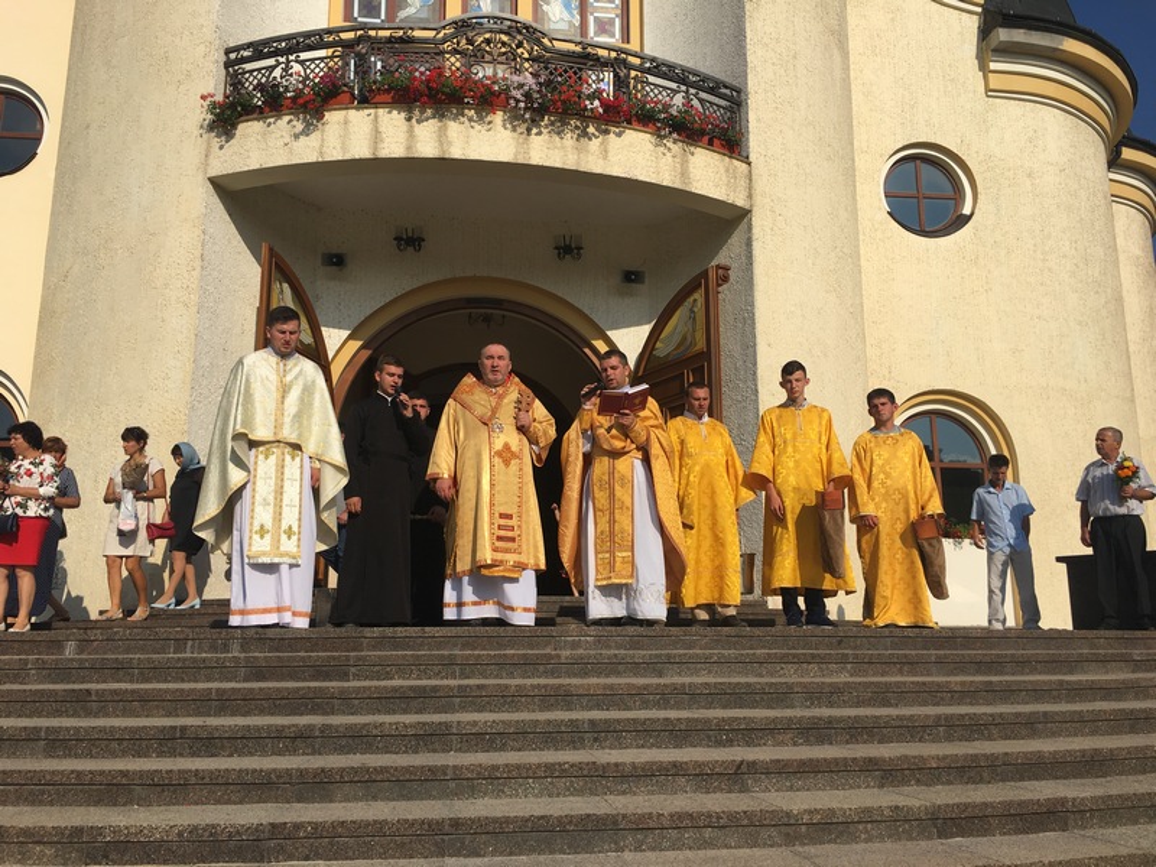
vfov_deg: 48.2
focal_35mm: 29
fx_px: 968
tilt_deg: +12.9
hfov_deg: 61.7
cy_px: 434
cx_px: 578
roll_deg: +1.1
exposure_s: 1/2959
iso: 25
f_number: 2.2
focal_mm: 4.15
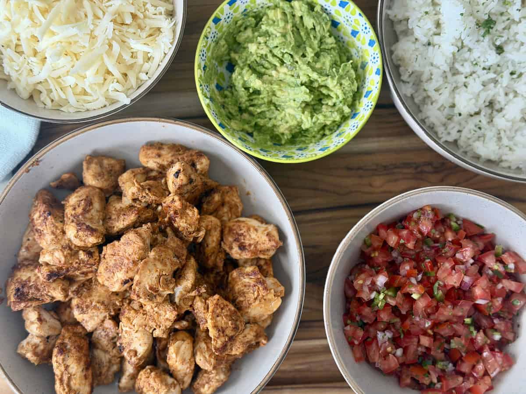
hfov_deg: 39.7
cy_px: 197
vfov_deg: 30.3
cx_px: 263
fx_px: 729
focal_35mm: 48
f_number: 1.8
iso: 200
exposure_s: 1/60
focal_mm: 6.8
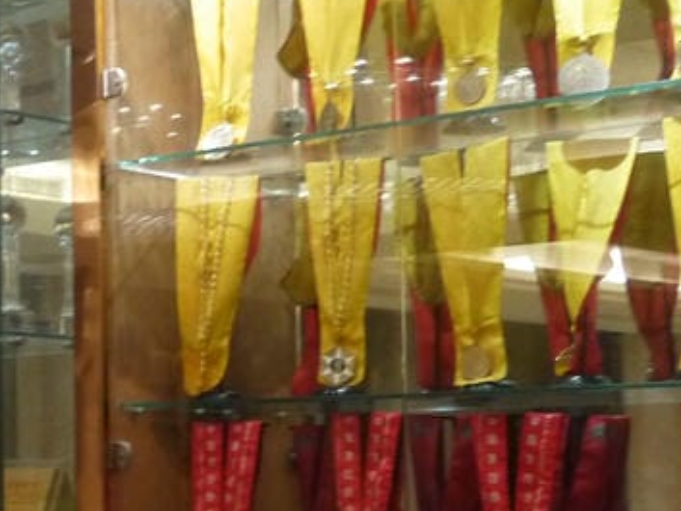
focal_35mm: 102
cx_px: -185
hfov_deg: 18.1
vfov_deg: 14.5
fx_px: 2007
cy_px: 318
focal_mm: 15
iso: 1600
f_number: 3.6
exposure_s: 1/125
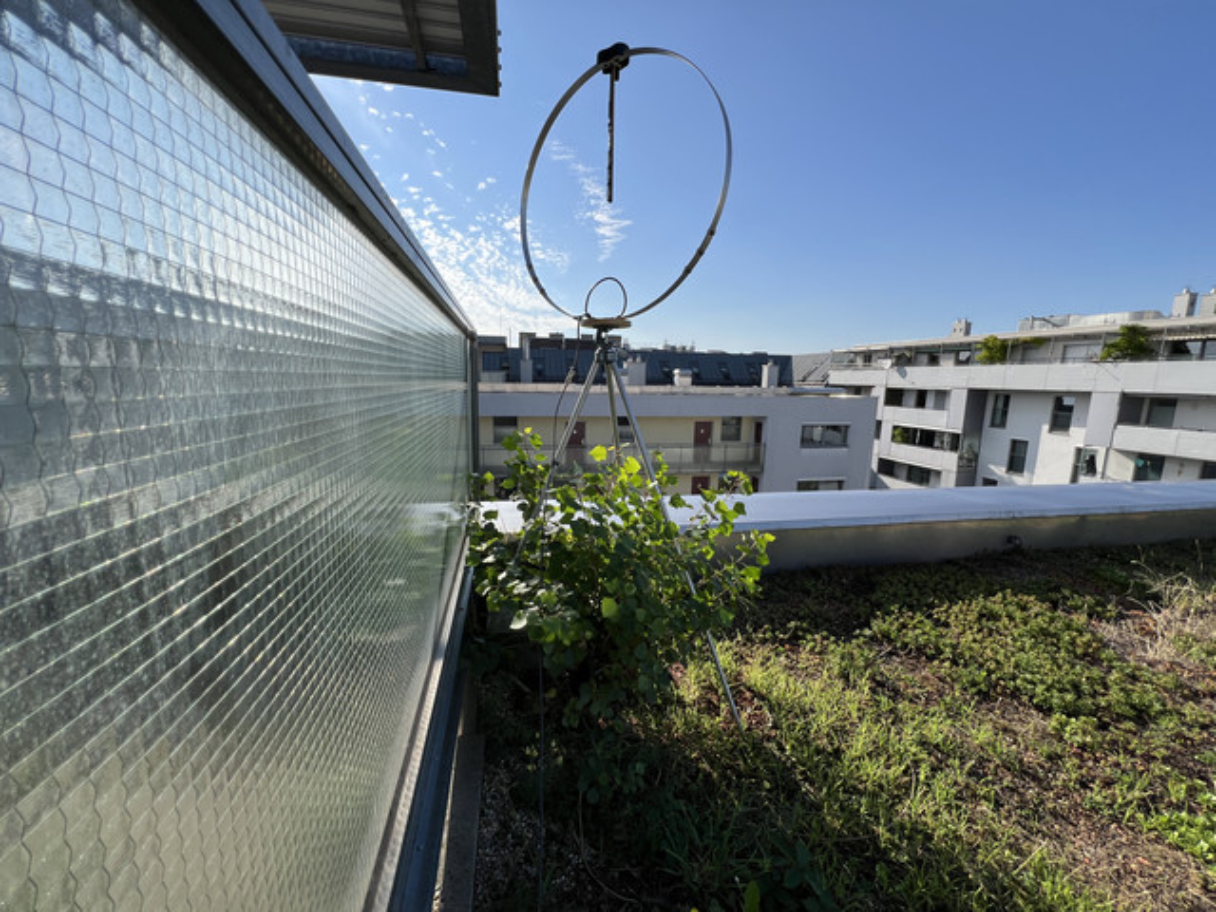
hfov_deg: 106.2
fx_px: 457
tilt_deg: -10.7
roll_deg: -0.3
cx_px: 608
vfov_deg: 89.9
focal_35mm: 13
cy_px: 456
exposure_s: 1/1727
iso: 32
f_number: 1.8
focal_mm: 1.57
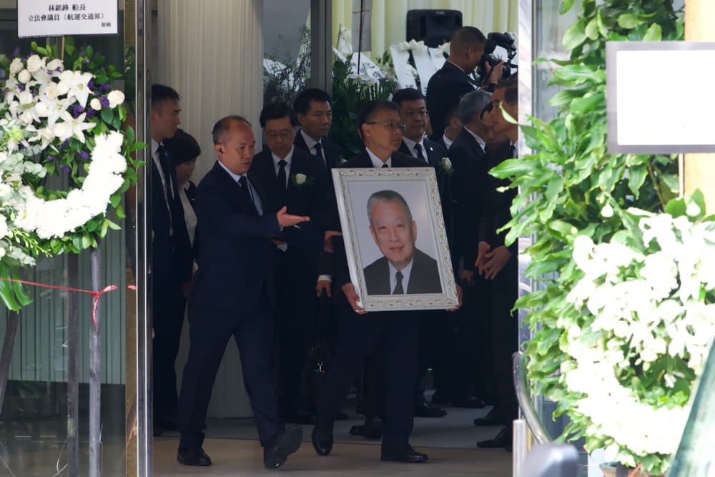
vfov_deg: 7.2
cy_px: 238
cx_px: 358
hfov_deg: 10.8
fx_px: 3774
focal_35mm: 190
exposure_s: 1/320
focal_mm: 190
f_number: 6.3
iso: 2000
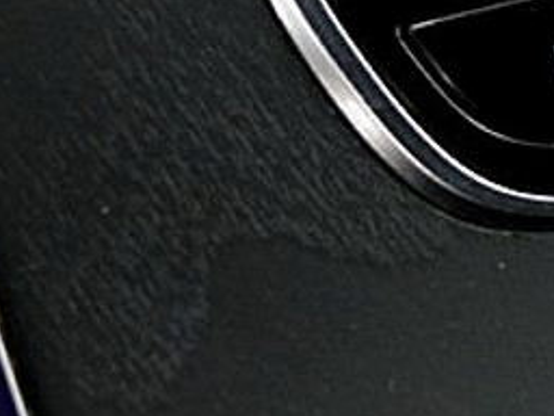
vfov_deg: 5.4
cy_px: -490
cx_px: 1214
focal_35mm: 268
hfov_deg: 7.1
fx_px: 4289
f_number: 8
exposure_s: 1/60
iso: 640
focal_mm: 34
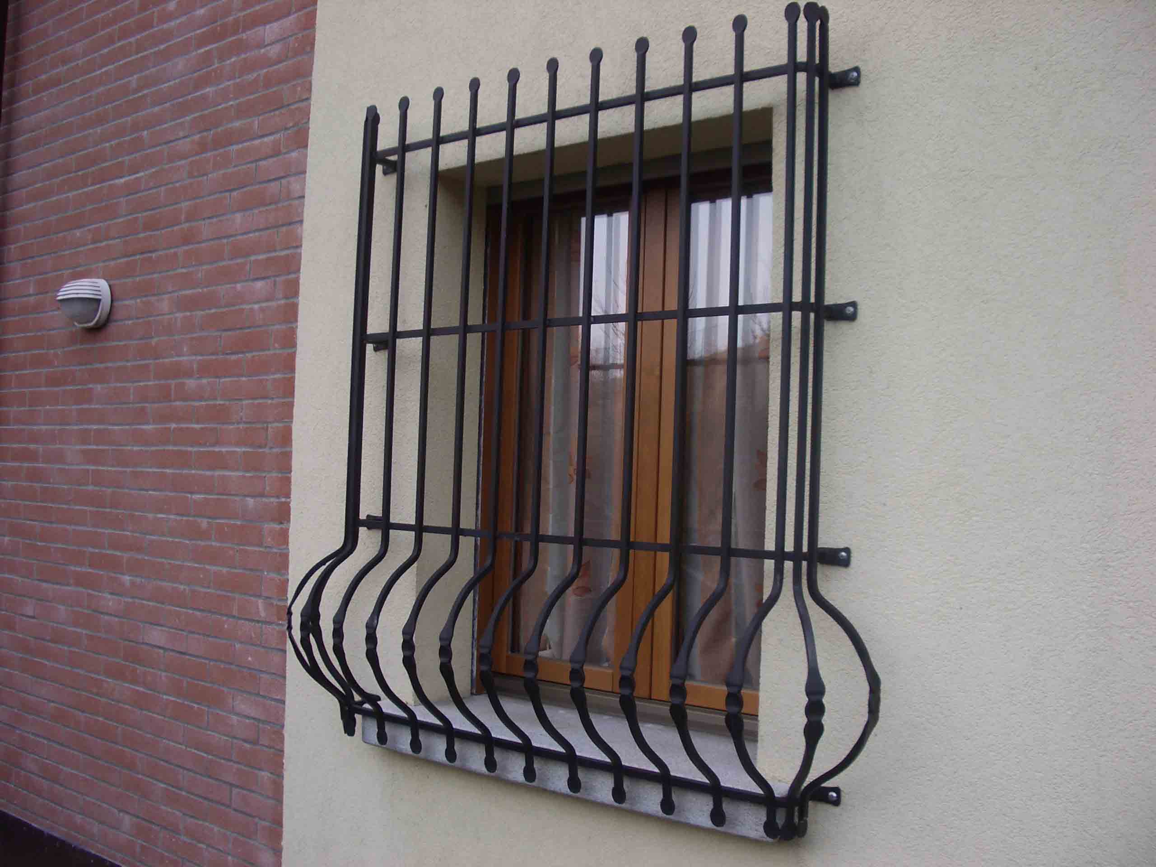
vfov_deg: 40.7
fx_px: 1169
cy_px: 434
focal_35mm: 35
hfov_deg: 52.6
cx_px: 578
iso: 80
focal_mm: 5.8
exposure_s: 1/250
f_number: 2.6
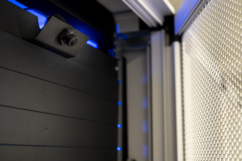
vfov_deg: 27.0
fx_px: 336
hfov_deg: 39.6
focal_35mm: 50
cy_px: 80
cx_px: 121
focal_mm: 50
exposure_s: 1/13
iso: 160
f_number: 4
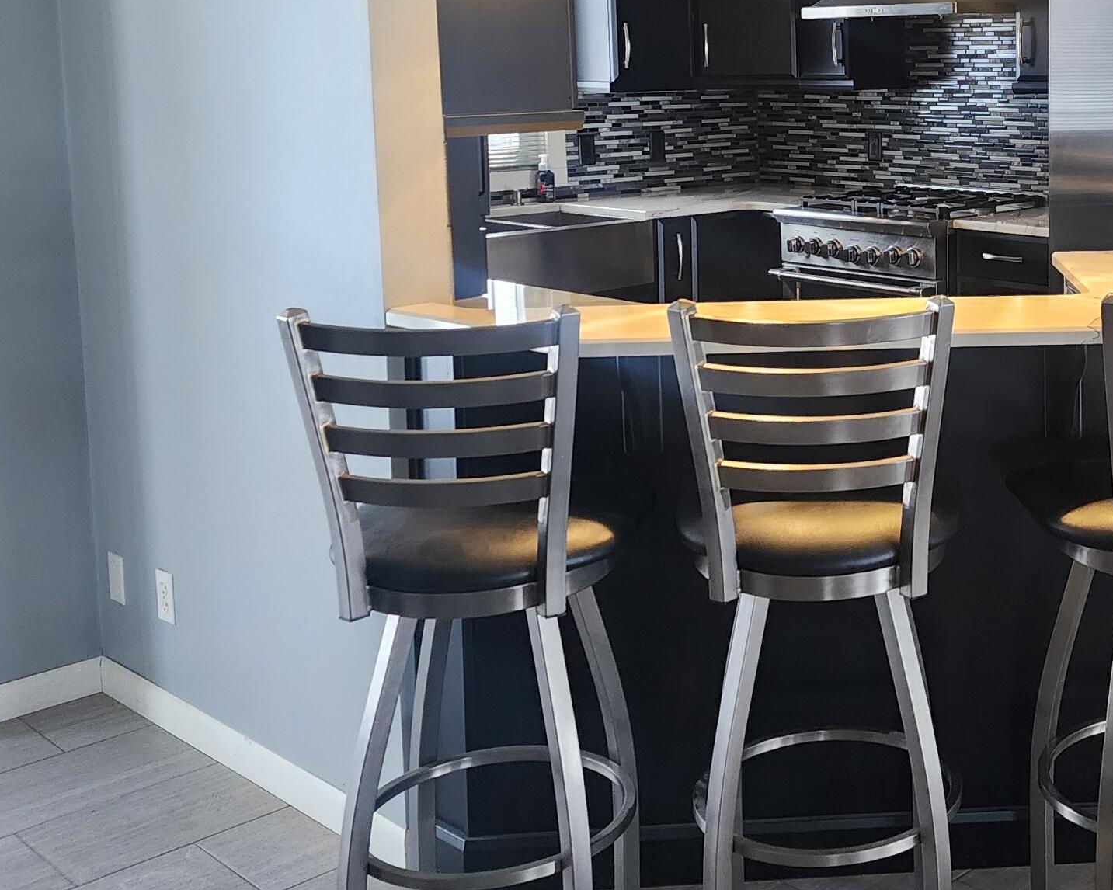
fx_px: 1548
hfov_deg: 37.2
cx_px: 985
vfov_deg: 31.5
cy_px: 224
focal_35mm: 47
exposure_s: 1/120
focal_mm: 6.4
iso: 640
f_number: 1.8
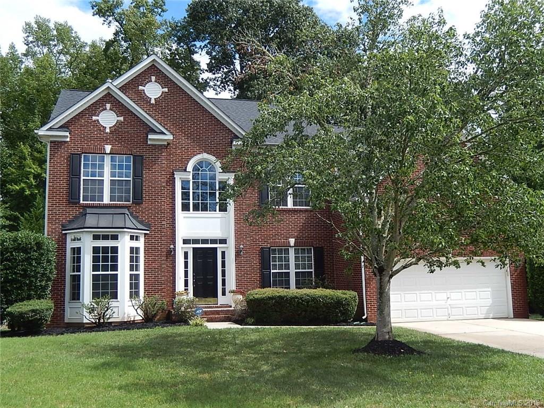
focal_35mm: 36
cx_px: 272
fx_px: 566
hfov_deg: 51.4
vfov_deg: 39.7
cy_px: 204
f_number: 4
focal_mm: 6.5
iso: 125
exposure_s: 1/800
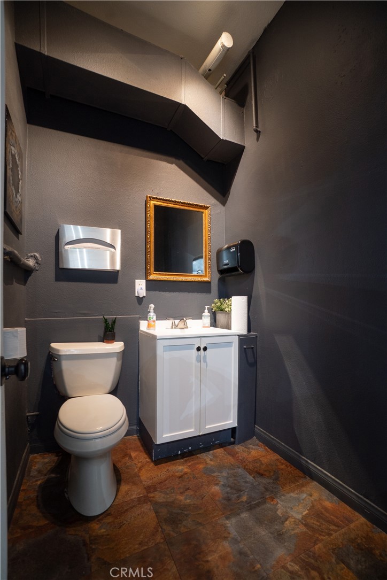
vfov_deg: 100.4
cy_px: 290
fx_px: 242
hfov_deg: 77.4
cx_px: 194
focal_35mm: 15
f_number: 7.1
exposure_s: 1/5
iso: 320
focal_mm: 10
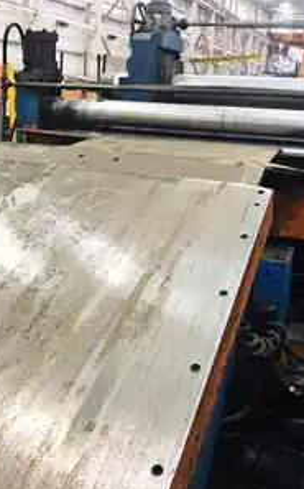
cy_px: 244
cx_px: 148
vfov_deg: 49.3
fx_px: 532
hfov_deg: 31.9
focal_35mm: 40
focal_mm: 3.99
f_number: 1.8
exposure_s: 1/15
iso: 100
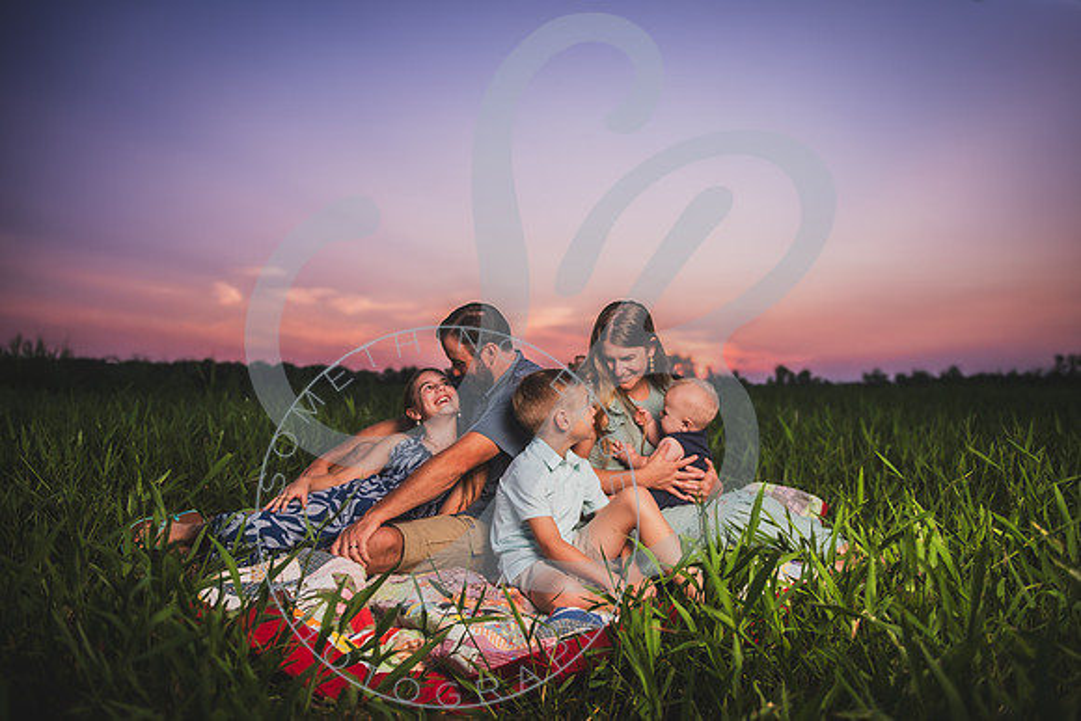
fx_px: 861
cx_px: 549
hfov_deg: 64.3
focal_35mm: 29
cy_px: 334
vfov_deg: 45.4
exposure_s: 1/1000
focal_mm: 26
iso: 200
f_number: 2.8
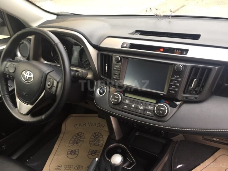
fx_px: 191
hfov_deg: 61.7
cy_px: 86
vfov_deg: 48.2
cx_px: 114
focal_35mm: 29
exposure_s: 1/100
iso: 50
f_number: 2.2
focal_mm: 4.15
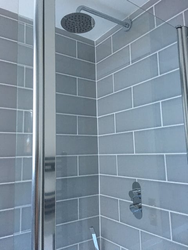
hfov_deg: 48.3
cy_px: 125
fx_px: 210
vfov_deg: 61.6
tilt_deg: +9.2
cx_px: 94
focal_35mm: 29
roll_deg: +1.2
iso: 250
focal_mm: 4.15
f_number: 2.2
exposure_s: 1/17
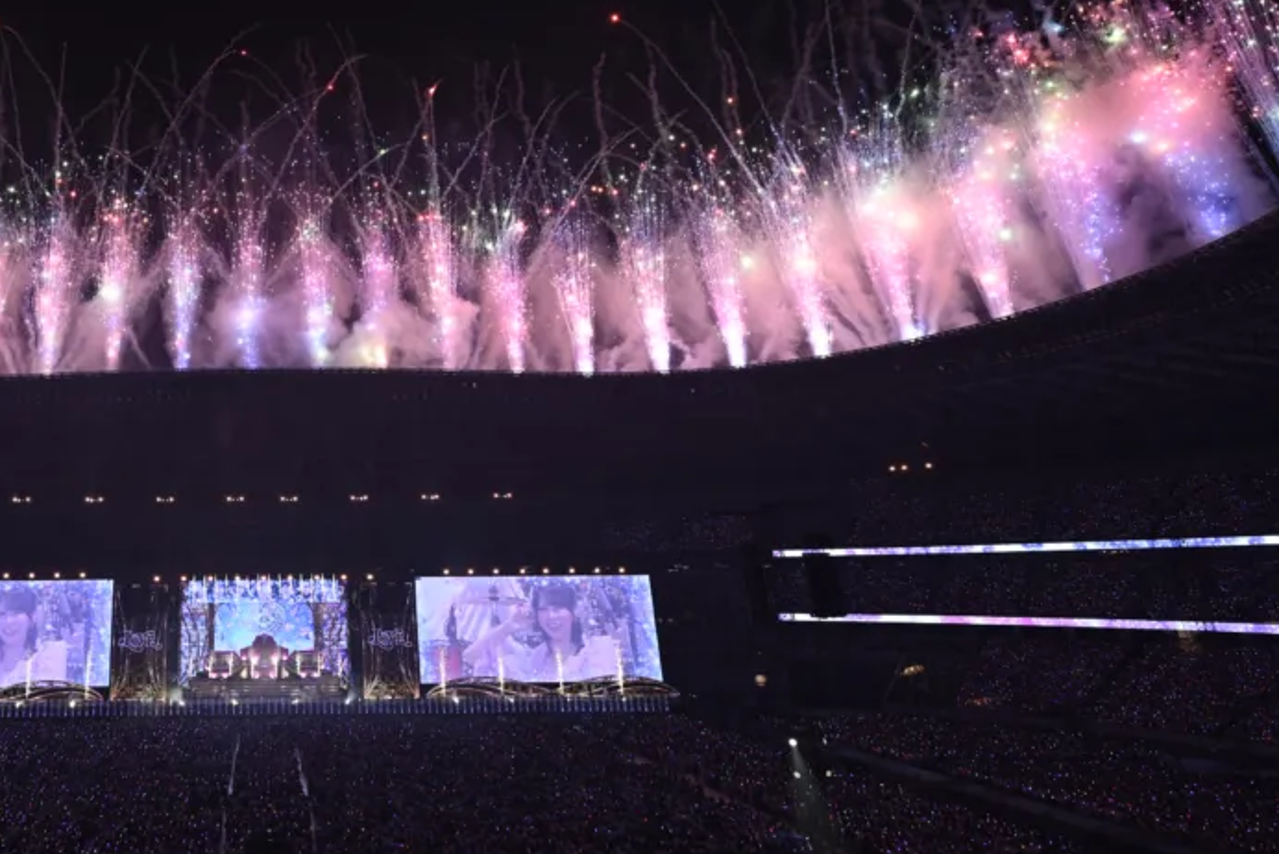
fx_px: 924
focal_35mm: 26
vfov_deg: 48.7
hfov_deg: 63.7
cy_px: 277
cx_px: 266
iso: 640
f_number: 5.6
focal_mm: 15
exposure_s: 1/250
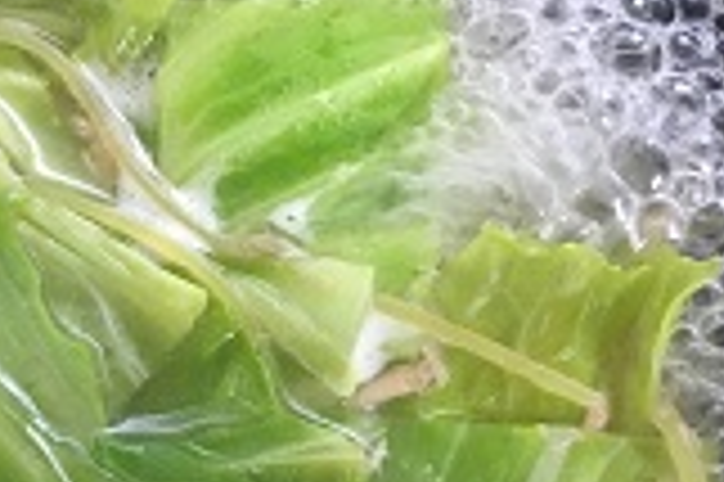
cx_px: -63
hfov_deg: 25.2
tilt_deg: -67.5
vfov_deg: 17.6
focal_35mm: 75
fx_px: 1507
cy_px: 523
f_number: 2.2
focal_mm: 4.15
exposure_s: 1/20
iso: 200
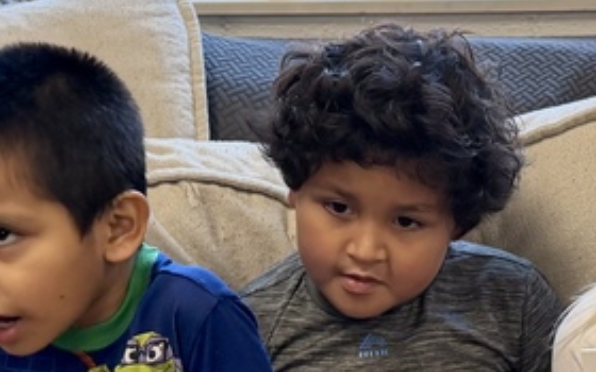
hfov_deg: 22.0
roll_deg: +0.7
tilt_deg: -23.1
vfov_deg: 14.0
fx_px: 1511
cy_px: 261
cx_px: 483
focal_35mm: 93
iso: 200
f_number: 1.78
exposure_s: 1/220
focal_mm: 6.76
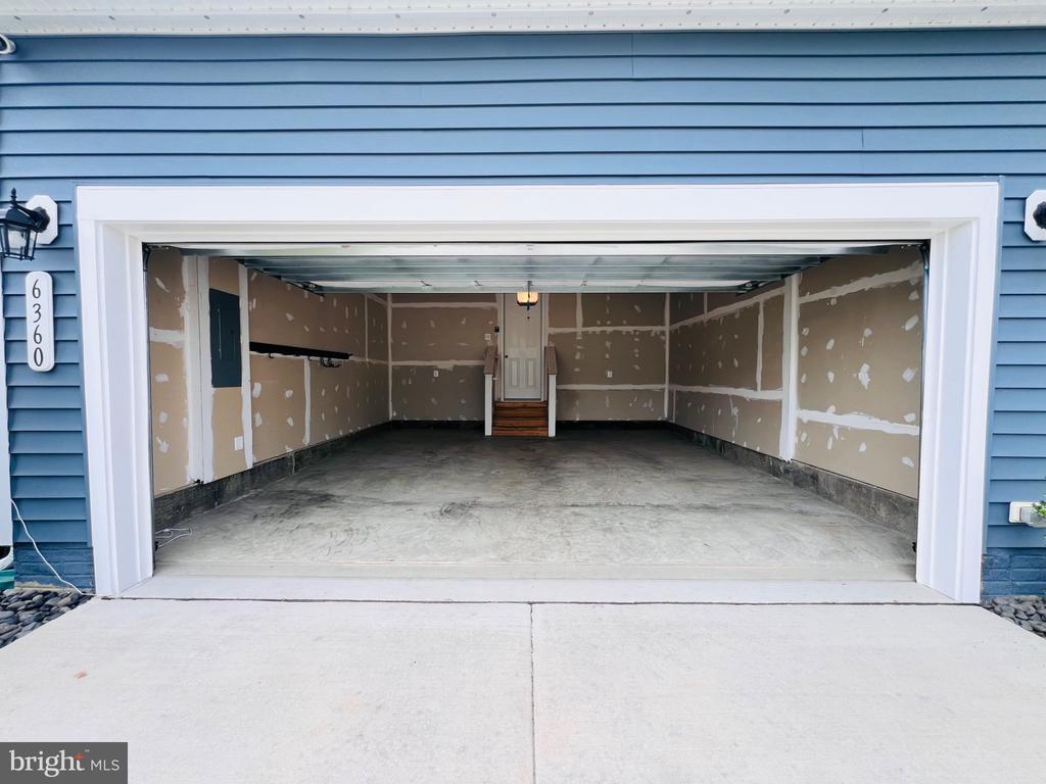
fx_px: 393
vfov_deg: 89.9
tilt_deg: -2.8
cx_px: 523
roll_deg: -0.1
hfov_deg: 106.2
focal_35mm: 13
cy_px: 392
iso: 32
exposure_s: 1/172
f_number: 1.8
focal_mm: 1.57
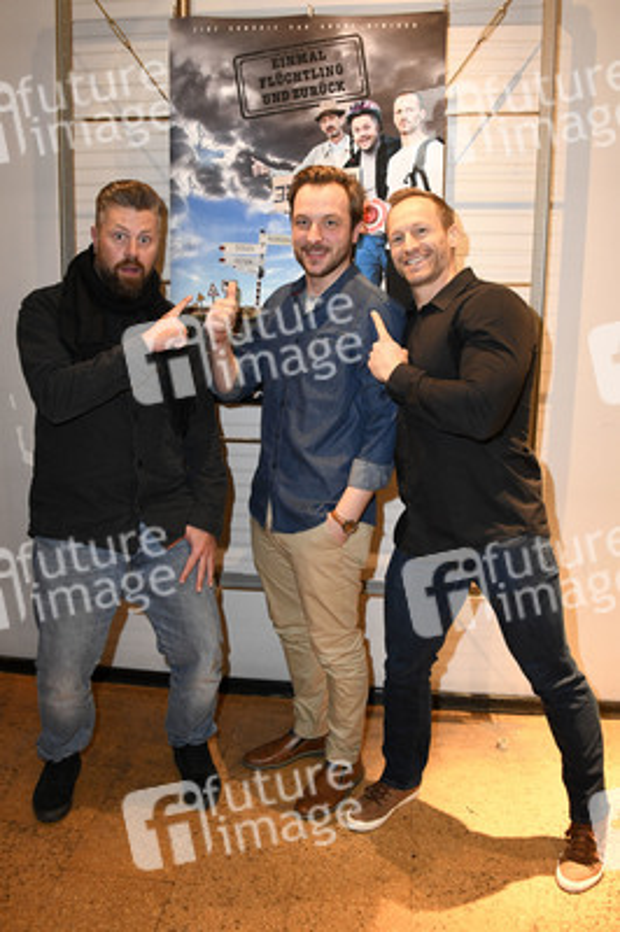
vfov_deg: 65.5
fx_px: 725
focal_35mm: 28
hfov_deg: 46.3
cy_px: 466
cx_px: 310
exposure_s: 1/60
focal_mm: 28
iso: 3200
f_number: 6.3
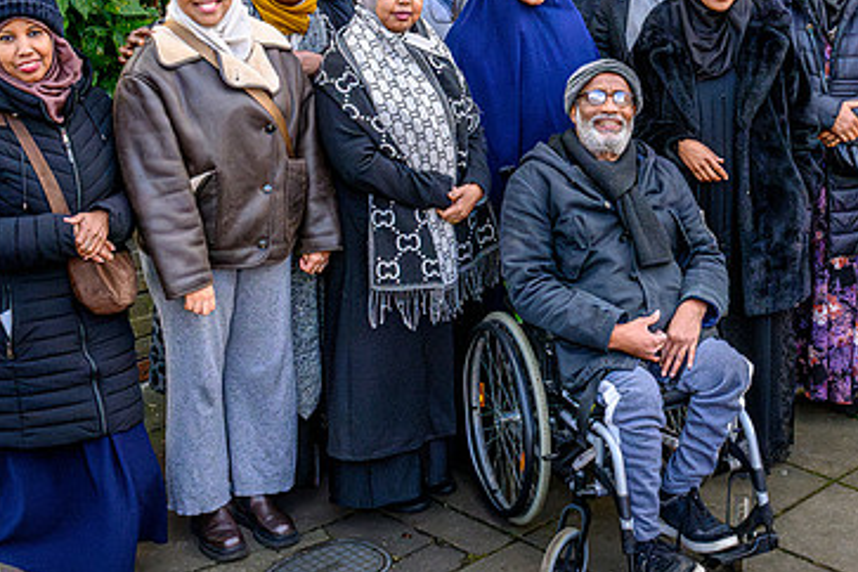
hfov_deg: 32.1
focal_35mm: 62
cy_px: 186
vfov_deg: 21.8
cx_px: 574
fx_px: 1478
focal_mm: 35
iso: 12800
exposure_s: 1/500
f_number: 13
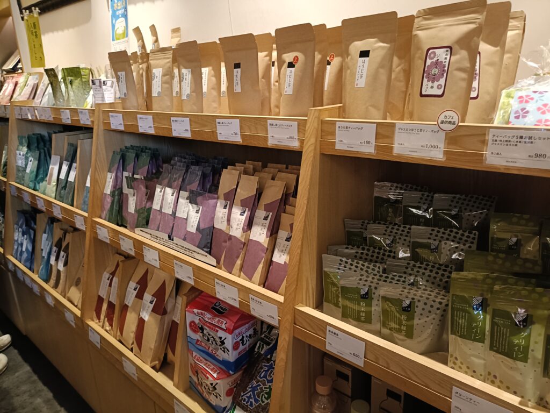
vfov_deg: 54.9
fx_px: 397
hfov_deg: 69.4
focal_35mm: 25
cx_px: 275
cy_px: 206
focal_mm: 4.7
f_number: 1.7
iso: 1250
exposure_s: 1/40
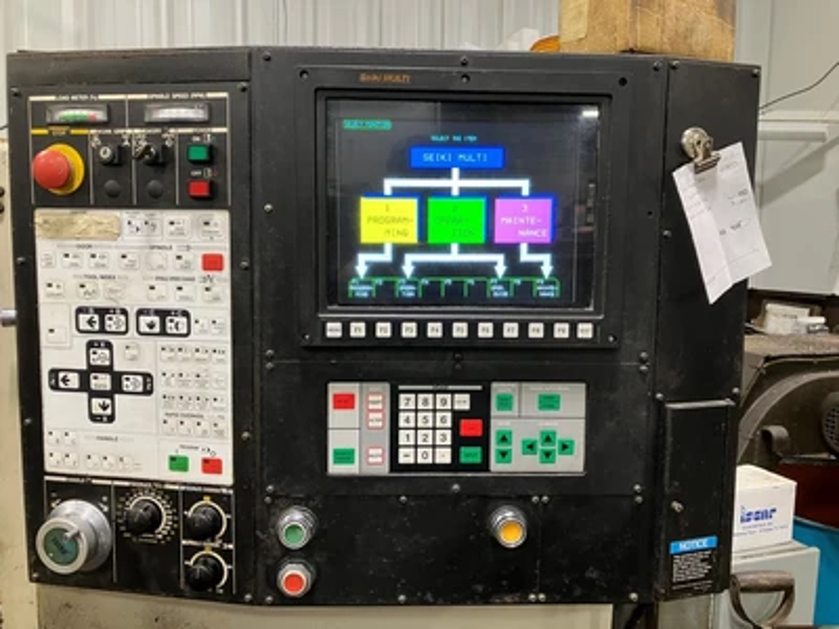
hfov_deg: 63.4
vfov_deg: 49.7
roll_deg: -0.7
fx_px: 679
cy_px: 314
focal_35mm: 28
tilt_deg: -5.6
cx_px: 420
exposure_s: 1/60
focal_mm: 3.99
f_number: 1.8
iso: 125
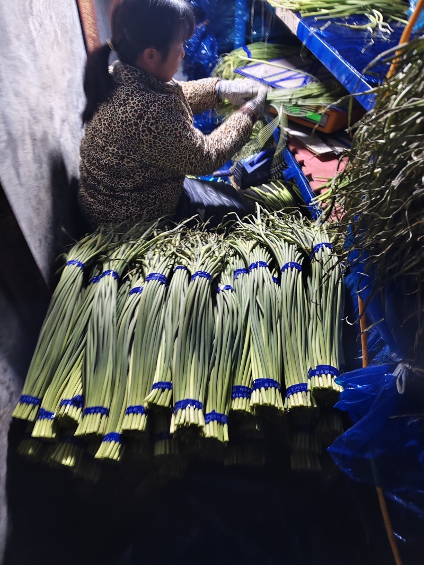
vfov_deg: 71.6
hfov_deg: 56.8
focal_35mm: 24
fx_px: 392
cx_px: 212
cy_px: 282
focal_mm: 5.56
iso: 2199
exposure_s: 1/14.3
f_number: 1.88
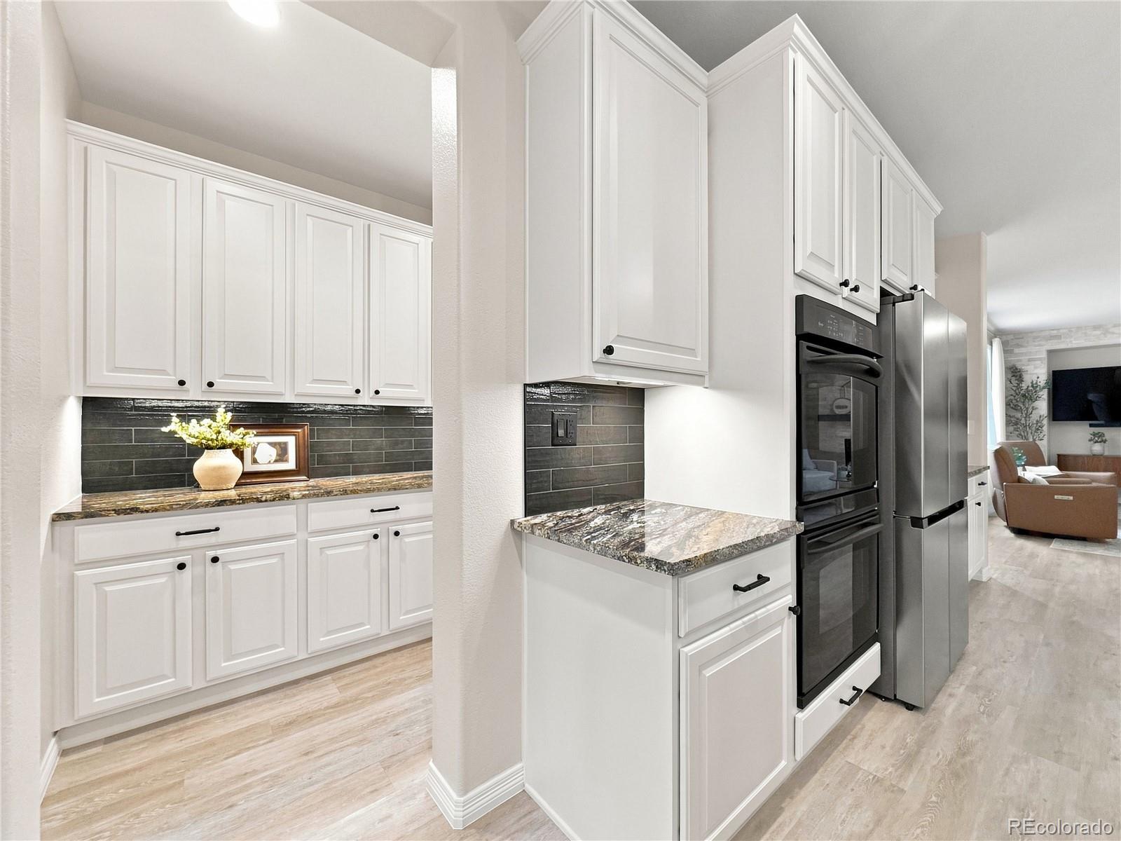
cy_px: 420
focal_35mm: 14
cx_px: 560
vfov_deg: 85.7
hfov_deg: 102.1
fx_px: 453
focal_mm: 2.2
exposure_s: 1/120
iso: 320
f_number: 2.2
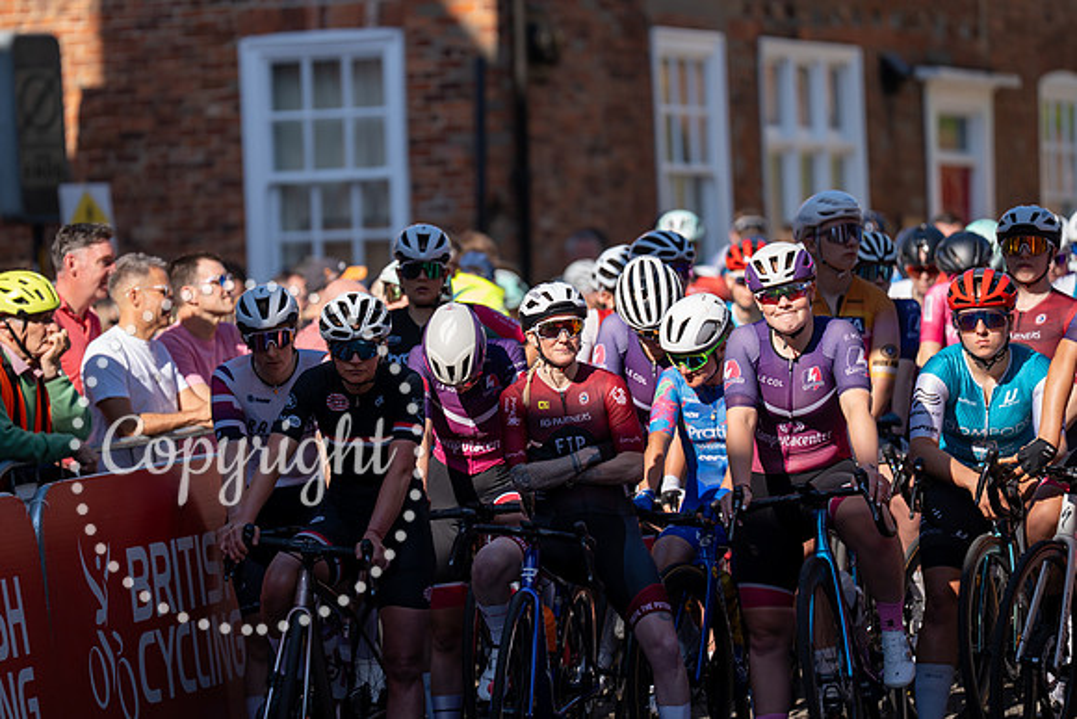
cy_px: 324
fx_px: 6578
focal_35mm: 220
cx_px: 485
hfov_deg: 9.4
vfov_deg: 6.3
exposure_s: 1/1250
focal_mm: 200
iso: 100
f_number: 2.8
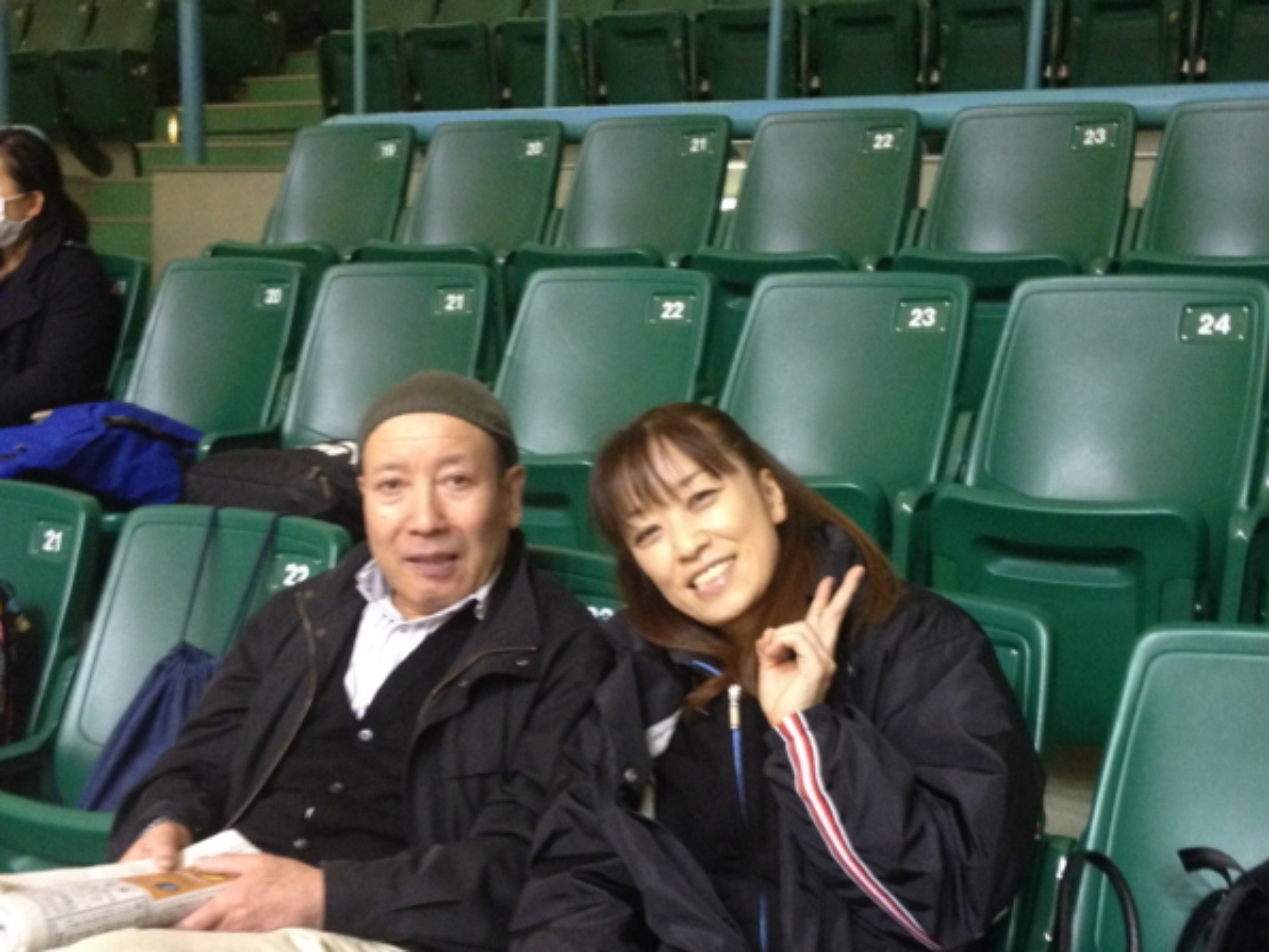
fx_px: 1723
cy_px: 673
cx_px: 632
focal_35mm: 47
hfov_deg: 40.4
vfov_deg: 30.5
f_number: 2.4
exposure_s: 1/15
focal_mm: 4.28
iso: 400
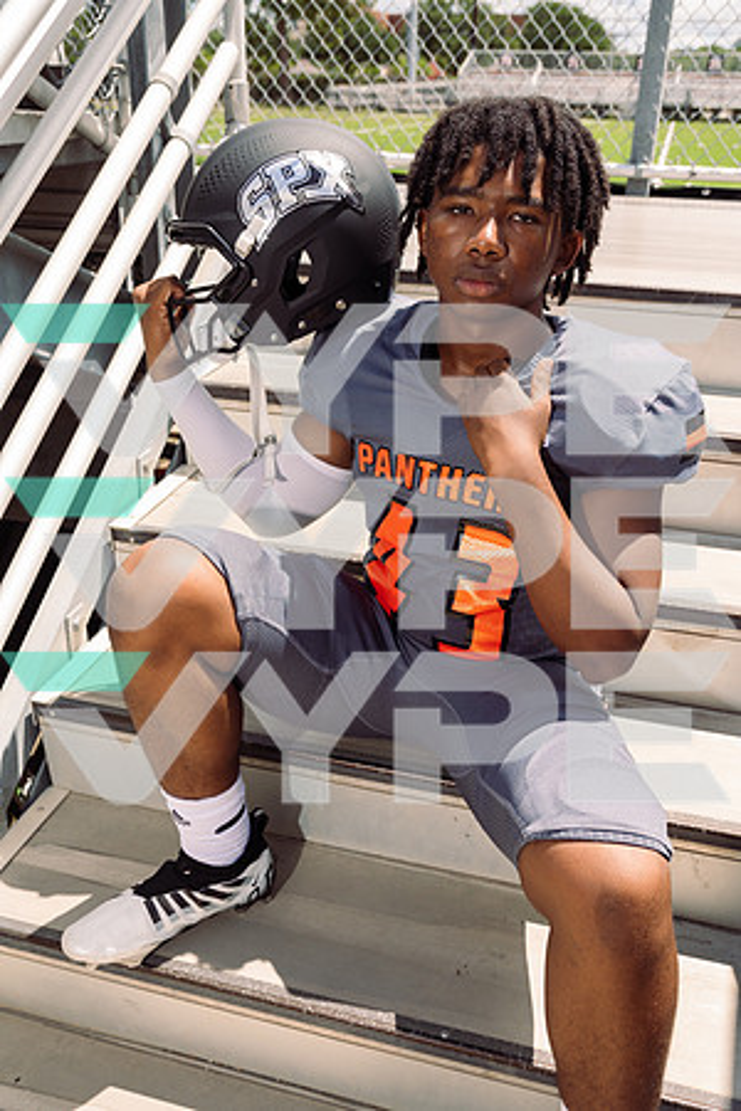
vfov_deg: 57.2
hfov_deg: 40.0
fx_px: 1019
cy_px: 556
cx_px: 370
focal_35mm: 33
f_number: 6.3
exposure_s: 1/250
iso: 64
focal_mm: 33
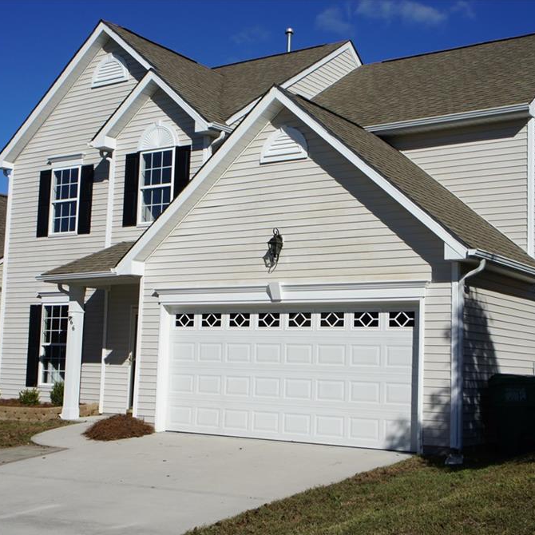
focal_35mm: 49
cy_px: 270
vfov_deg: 34.9
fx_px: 851
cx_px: 284
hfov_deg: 34.9
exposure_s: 1/500
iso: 200
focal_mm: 25
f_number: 13
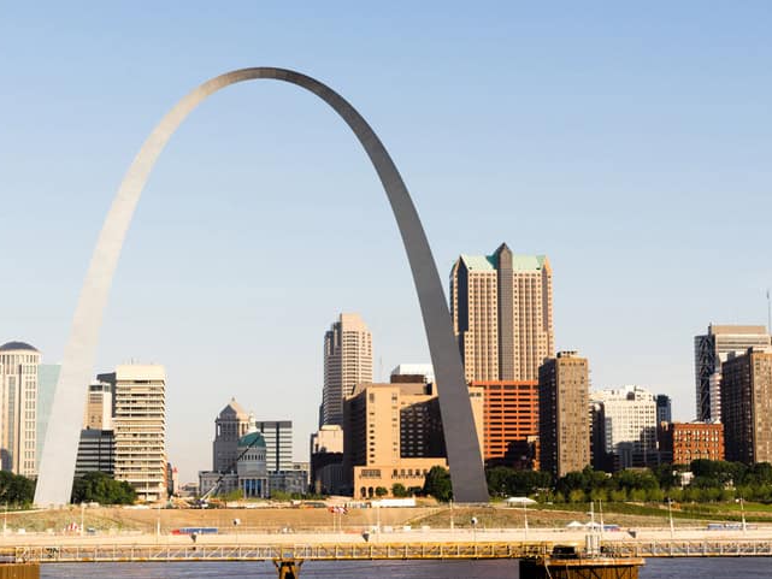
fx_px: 1695
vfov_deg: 19.4
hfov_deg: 25.7
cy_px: 290
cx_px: 384
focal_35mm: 76
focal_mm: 70
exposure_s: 1/640
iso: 125
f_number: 8
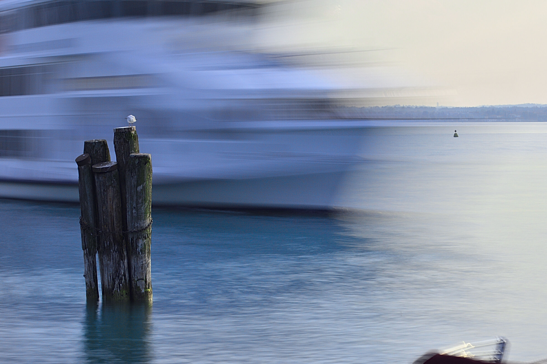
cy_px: 182
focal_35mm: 117
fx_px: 1778
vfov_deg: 11.7
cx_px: 274
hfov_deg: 17.5
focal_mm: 78
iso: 100
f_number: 6.3
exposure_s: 3
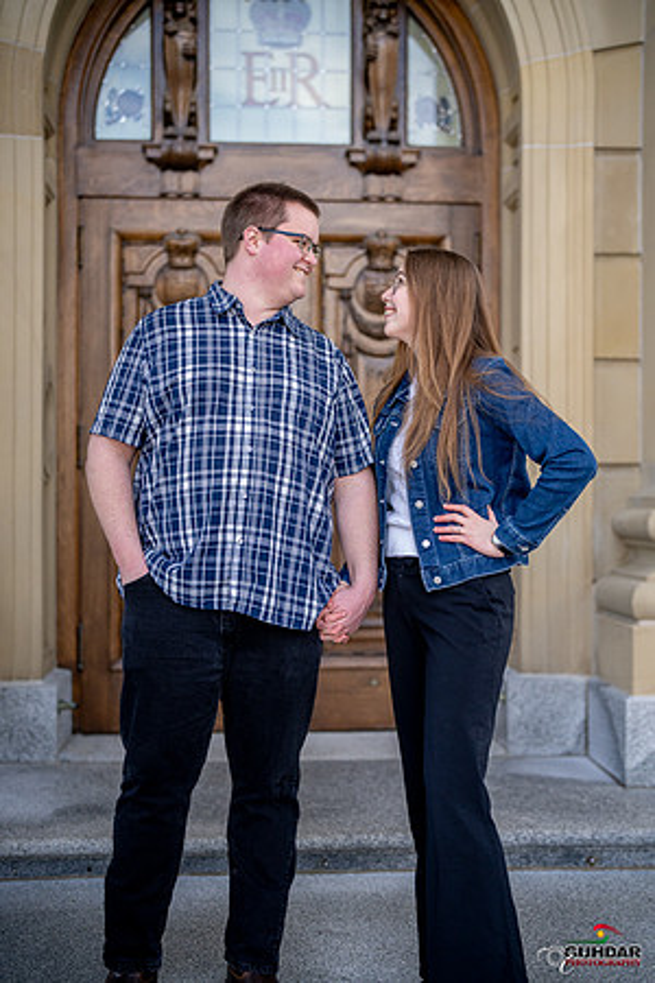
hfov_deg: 27.0
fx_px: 1364
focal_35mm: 50
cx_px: 328
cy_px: 492
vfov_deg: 39.6
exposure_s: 1/6400
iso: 1600
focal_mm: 50
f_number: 1.8
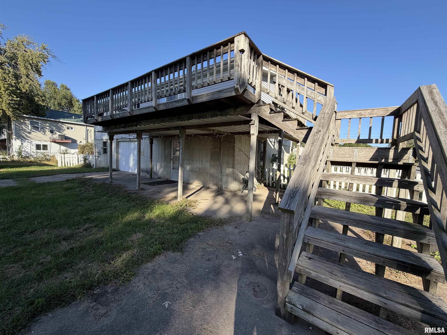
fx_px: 181
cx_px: 224
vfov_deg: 85.7
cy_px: 168
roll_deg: -2.3
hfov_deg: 102.1
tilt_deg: -4.3
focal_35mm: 14
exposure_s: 1/664
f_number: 2.2
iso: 40
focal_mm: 2.22
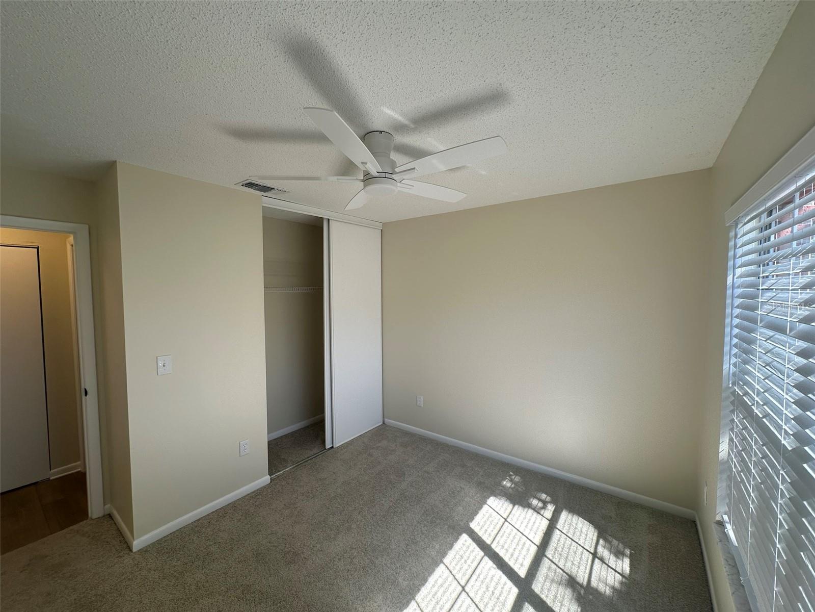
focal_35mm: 14
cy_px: 306
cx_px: 408
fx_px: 330
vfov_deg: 85.7
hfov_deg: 102.1
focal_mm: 2.22
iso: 40
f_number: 2.2
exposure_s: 1/187
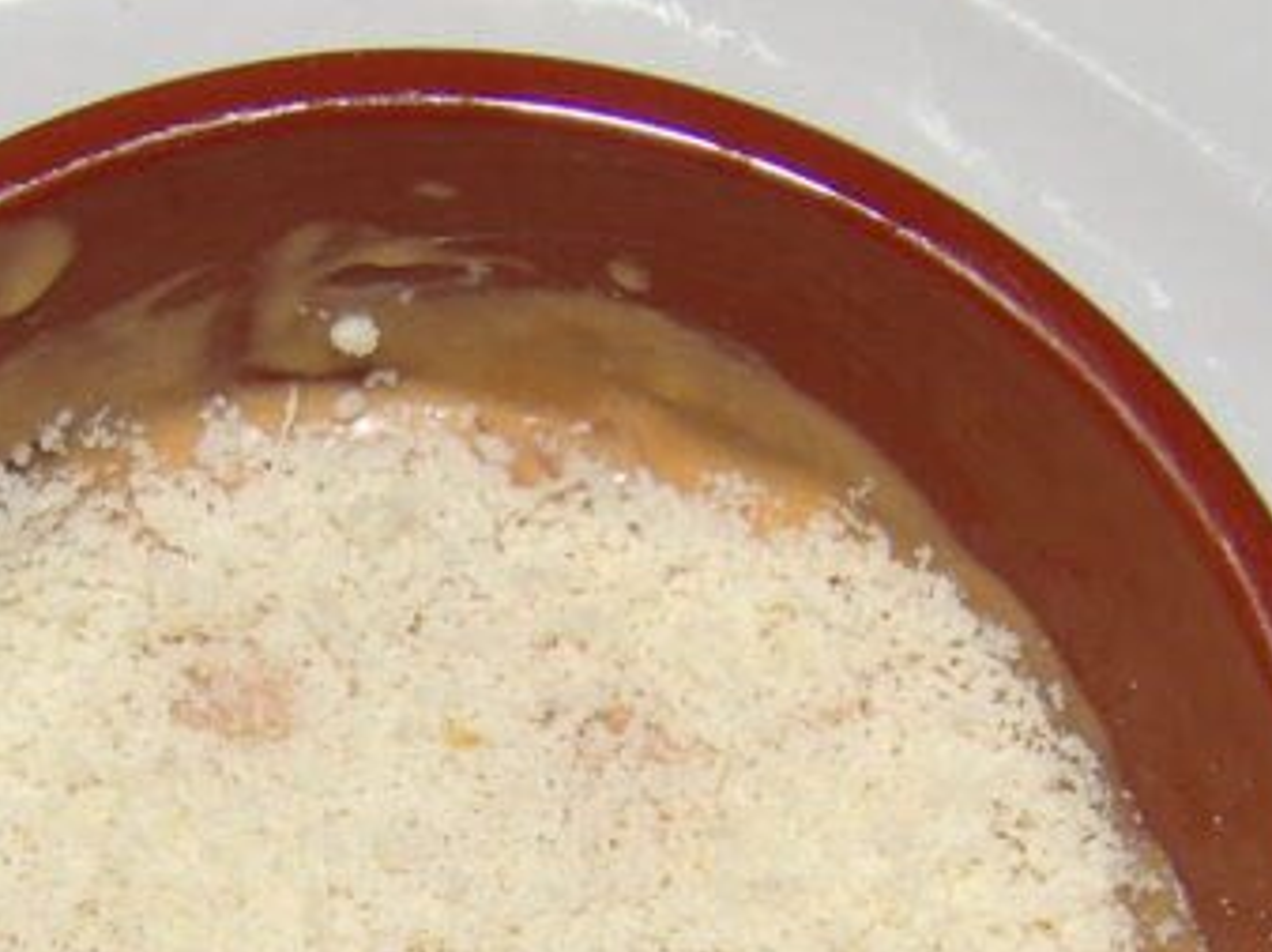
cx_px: 414
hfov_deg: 18.0
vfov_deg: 13.4
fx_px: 4002
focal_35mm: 109
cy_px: 914
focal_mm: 8.2
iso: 100
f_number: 3.3
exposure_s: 1/33
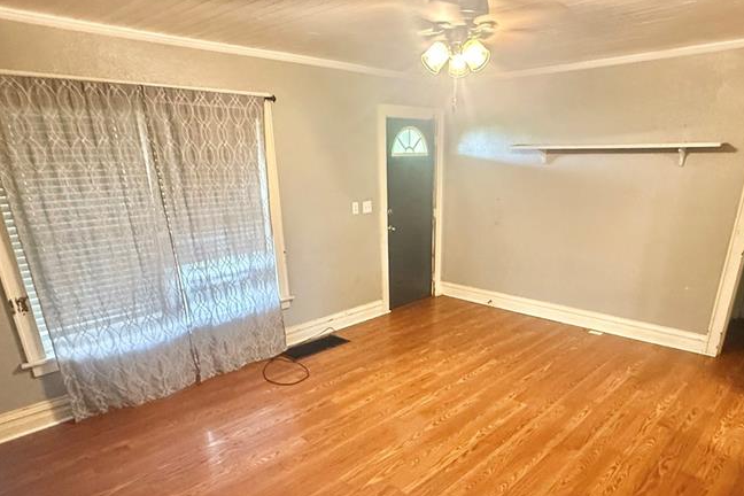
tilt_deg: -20.1
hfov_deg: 76.0
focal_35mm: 23
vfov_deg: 53.9
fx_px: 475
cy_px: 335
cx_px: 403
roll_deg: +1.1
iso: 1000
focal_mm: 2.22
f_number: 2.2
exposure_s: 1/60
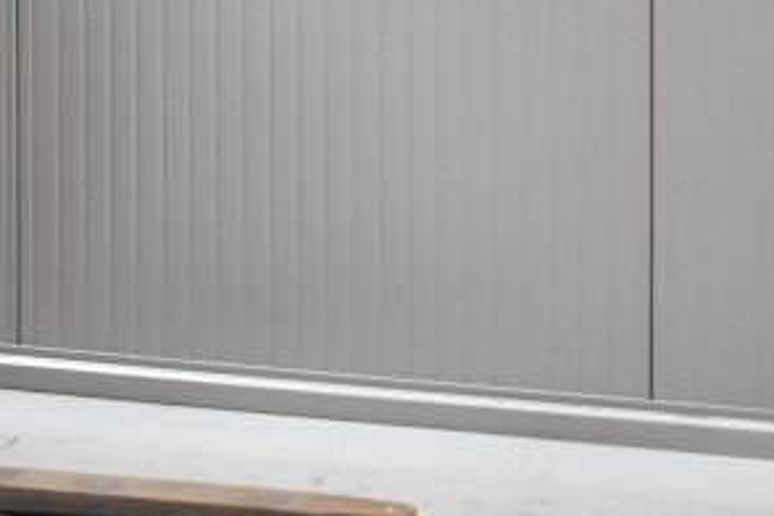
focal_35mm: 147
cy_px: -348
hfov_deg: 12.4
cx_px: -745
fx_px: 3160
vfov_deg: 9.0
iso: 1600
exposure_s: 1/40
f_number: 4.5
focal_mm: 24
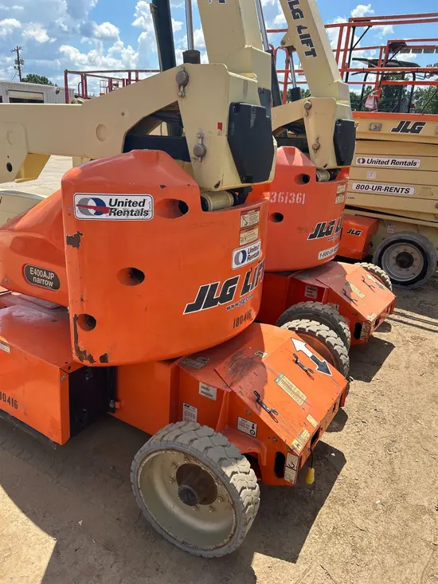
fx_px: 439
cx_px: 219
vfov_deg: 67.3
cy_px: 292
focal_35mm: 26
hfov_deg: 53.1
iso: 50
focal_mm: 5.7
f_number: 1.5
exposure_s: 1/2841
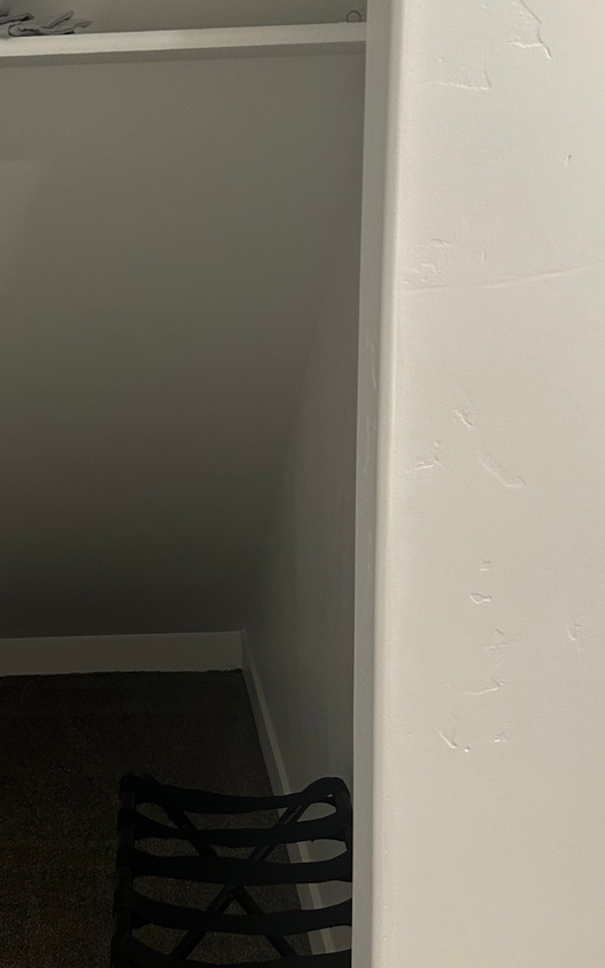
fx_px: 1320
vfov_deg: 40.3
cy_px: 431
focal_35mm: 50
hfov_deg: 25.2
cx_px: 95
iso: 160
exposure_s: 1/60
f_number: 1.5
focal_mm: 5.7
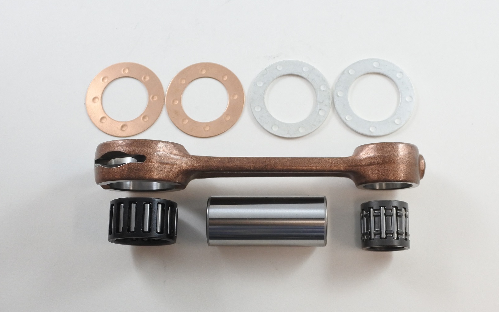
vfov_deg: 34.4
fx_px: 503
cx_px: 265
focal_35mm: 37
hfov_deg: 52.7
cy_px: 164
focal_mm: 12.6
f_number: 3.8
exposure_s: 1/125
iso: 450
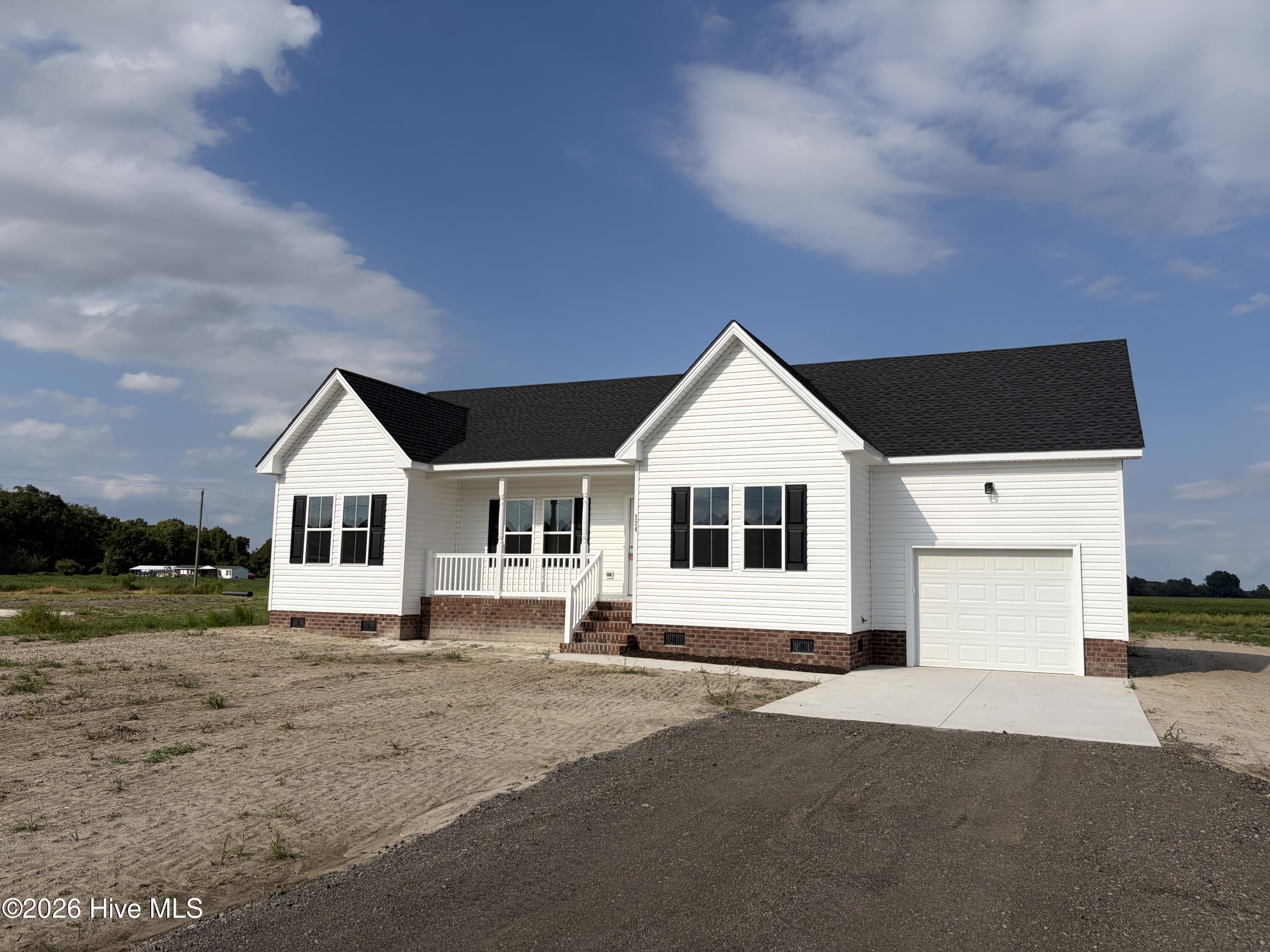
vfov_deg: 53.1
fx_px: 954
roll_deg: -0.6
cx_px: 635
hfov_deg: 67.3
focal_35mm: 26
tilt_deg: +7.9
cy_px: 476
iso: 50
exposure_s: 1/6993
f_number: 1.6
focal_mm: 5.96
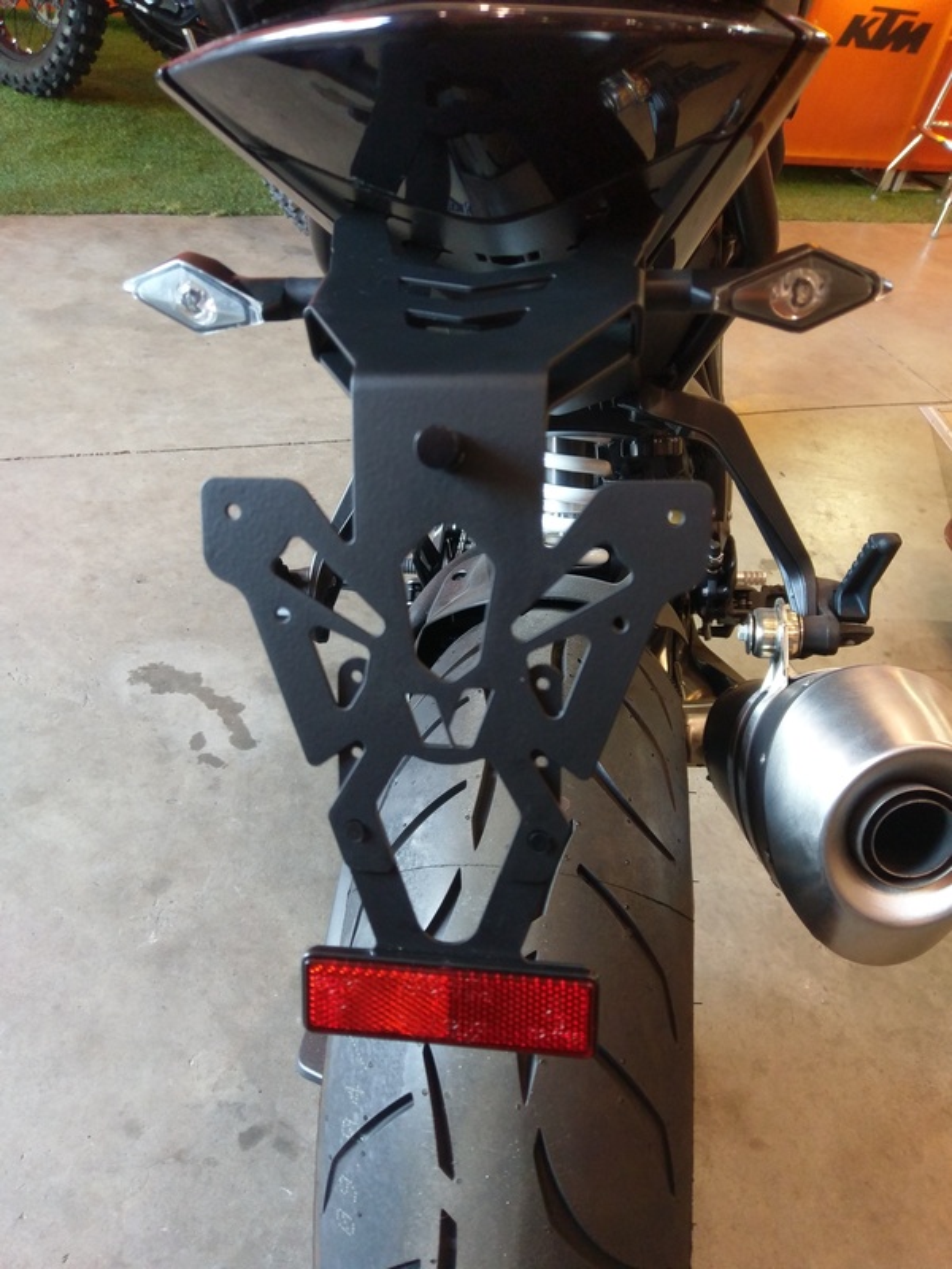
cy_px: 634
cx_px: 476
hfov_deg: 53.1
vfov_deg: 67.3
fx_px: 953
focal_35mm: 26
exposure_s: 1/25
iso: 400
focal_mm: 4.58
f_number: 1.8
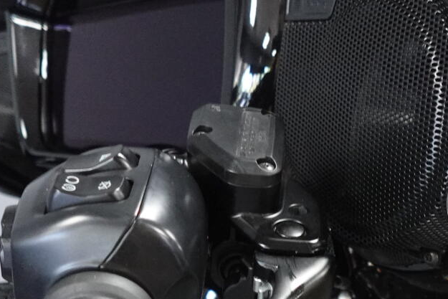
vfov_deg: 20.7
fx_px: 797
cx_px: 376
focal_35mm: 64
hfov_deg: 30.4
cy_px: 277
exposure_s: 1/100
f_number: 2
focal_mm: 7.6
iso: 1600
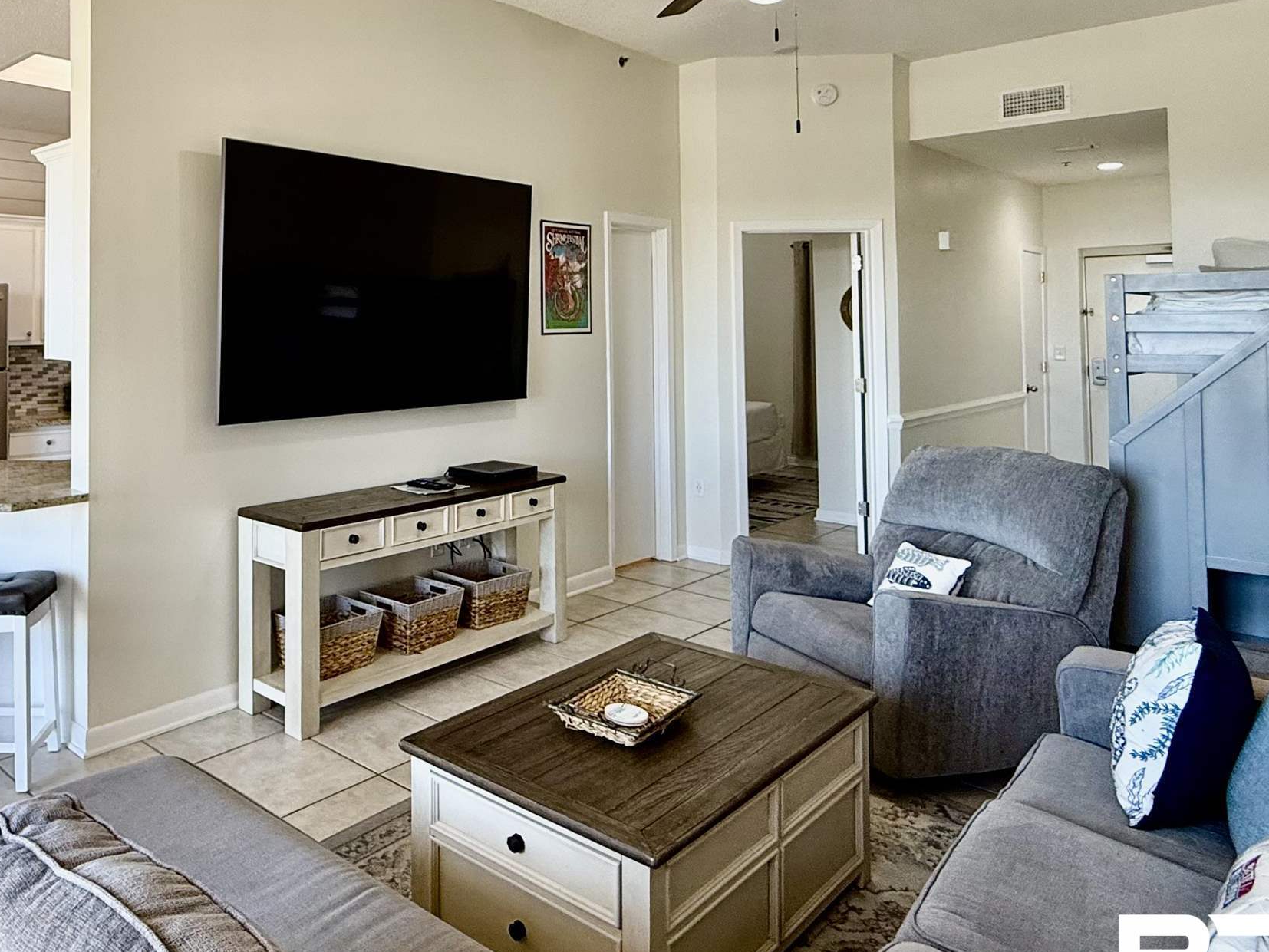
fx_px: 953
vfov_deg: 51.7
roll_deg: -0.1
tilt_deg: +2.6
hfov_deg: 63.5
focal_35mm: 26
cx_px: 324
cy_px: 287
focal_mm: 2.22
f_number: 2.2
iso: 125
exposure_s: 1/99
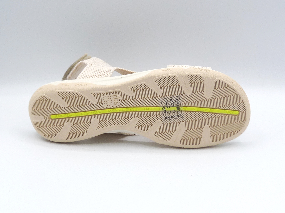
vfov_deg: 28.5
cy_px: 106
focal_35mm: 51
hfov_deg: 37.5
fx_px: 420
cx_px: 143
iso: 100
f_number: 5
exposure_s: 1/200
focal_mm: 4.9
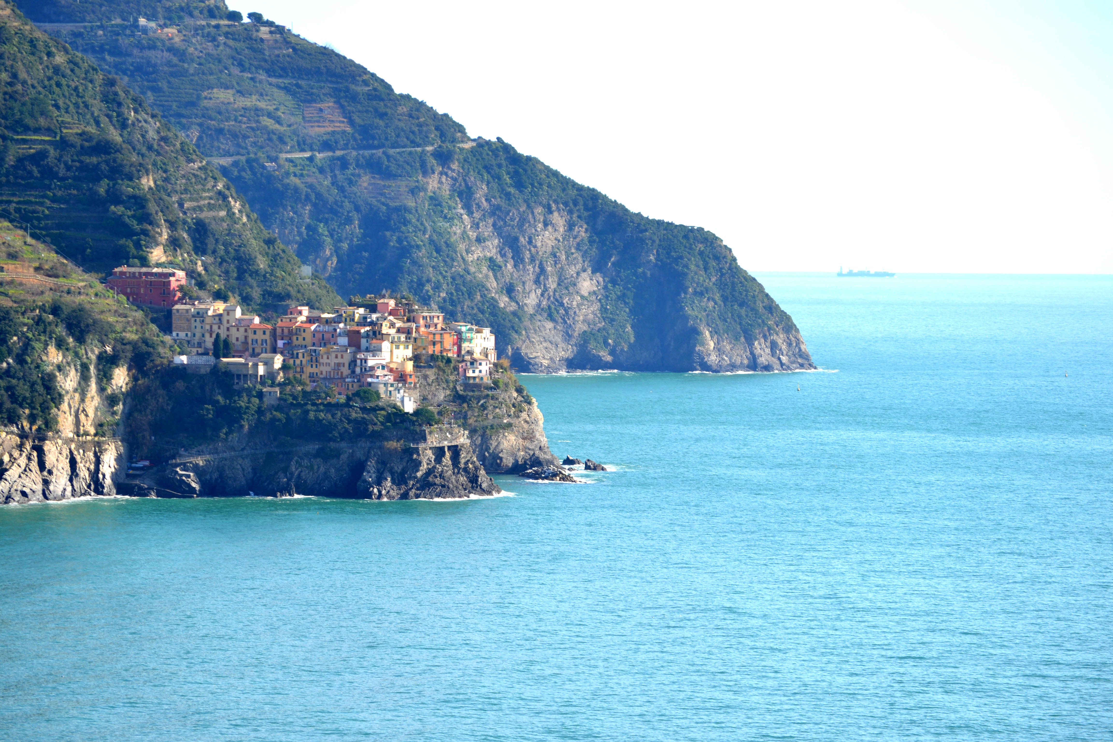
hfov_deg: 12.5
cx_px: 556
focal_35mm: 165
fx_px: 5101
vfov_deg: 8.3
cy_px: 371
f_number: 7.1
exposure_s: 1/200
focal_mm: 110
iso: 100
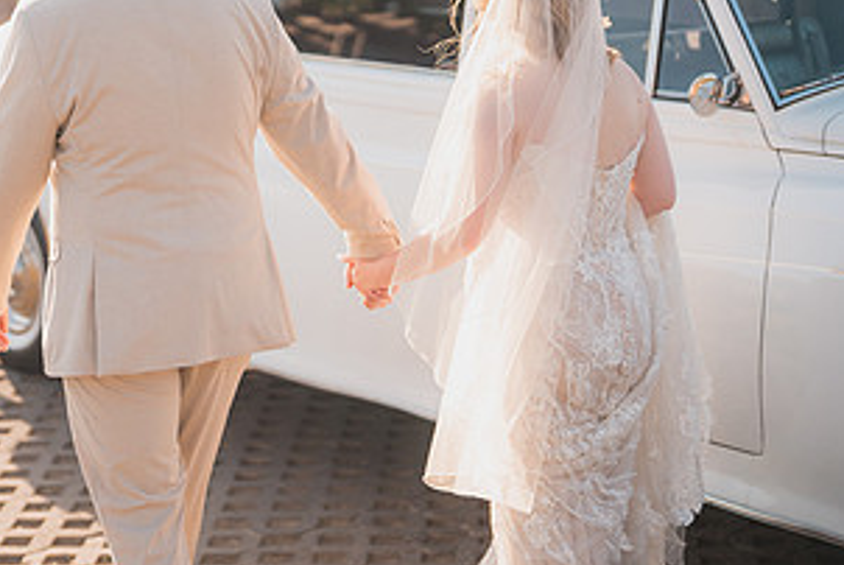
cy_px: 133
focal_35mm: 96
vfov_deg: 14.2
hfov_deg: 21.0
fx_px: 2253
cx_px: 196
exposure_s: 1/5000
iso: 200
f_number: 1.2
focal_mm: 50
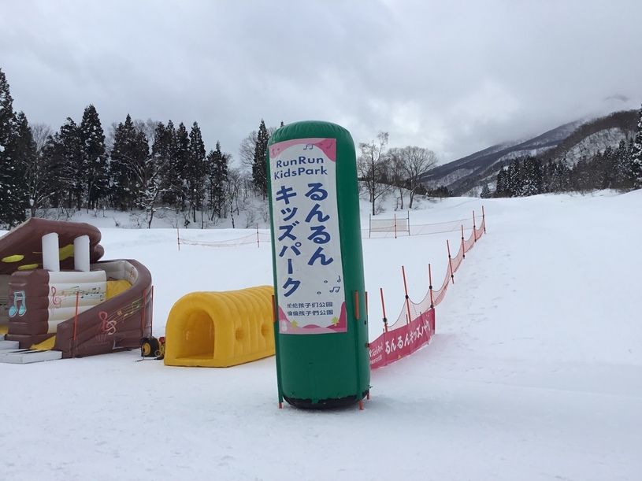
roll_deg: +1.7
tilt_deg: +4.0
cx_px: 321
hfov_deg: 58.4
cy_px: 240
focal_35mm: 31
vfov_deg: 45.4
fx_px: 575
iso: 25
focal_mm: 3.3
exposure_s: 1/708
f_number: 2.4
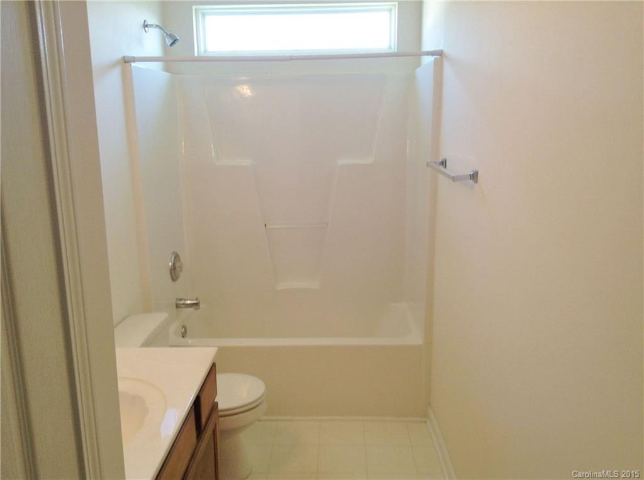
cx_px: 322
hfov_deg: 55.4
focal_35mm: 33
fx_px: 613
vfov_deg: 42.8
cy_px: 240
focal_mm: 3.3
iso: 40
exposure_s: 1/24
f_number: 2.4
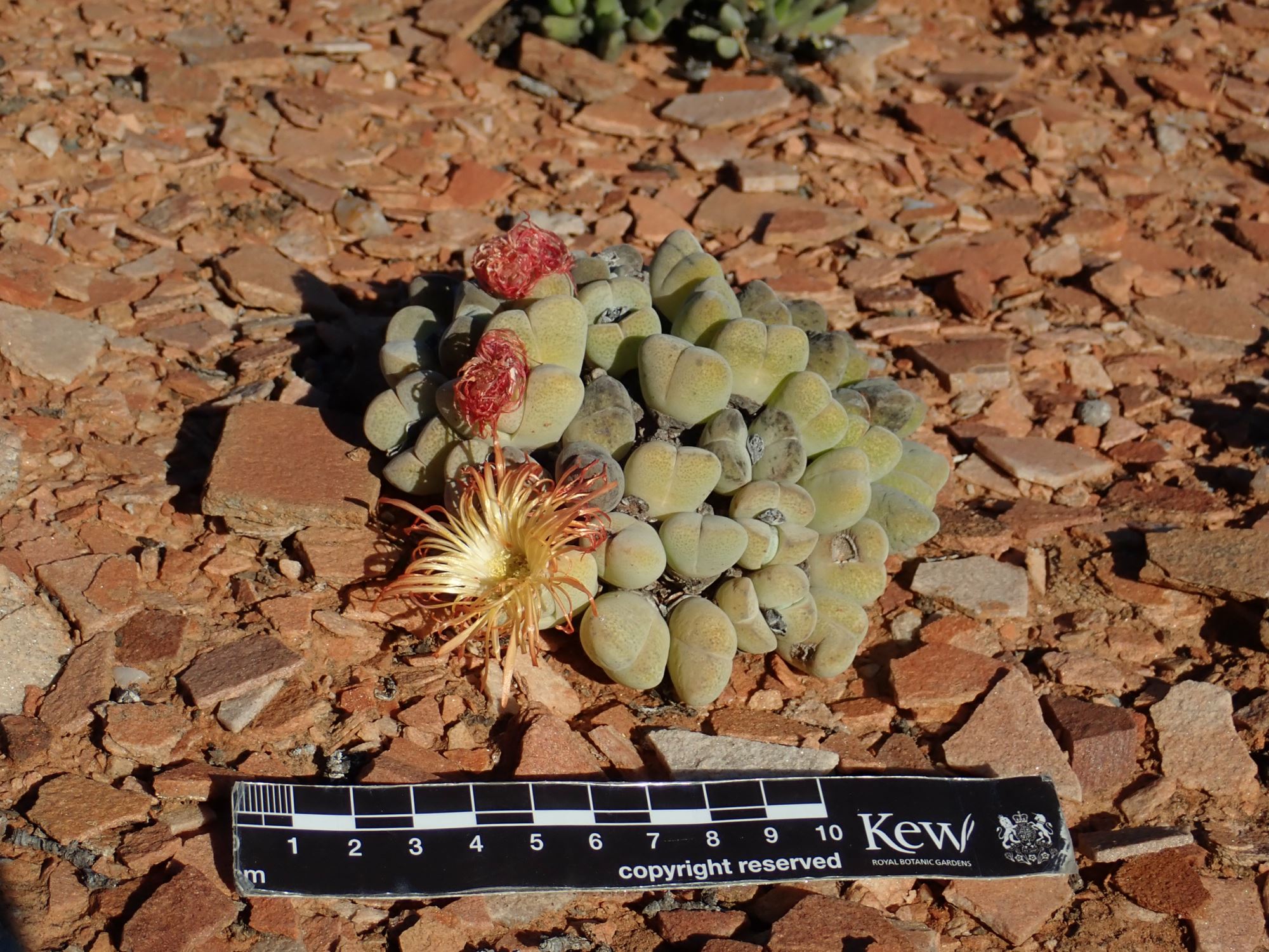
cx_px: 634
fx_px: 2566
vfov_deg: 21.0
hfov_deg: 27.8
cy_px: 476
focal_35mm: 70
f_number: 5.6
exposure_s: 1/640
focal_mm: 12.6
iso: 100
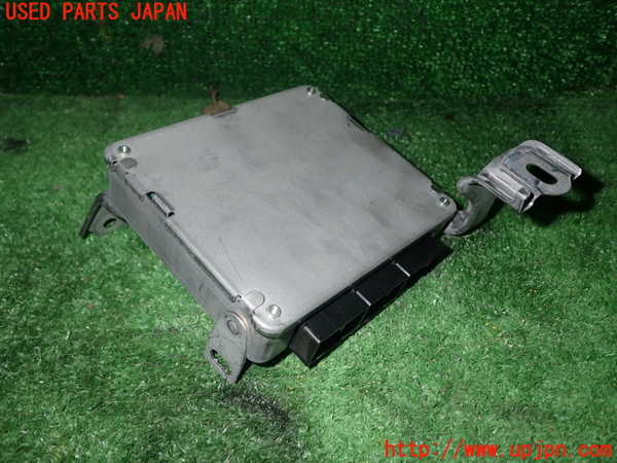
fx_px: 535
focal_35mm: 30
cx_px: 308
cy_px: 232
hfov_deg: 60.0
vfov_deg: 46.8
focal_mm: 5.4
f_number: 6.3
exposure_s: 1/30
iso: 200
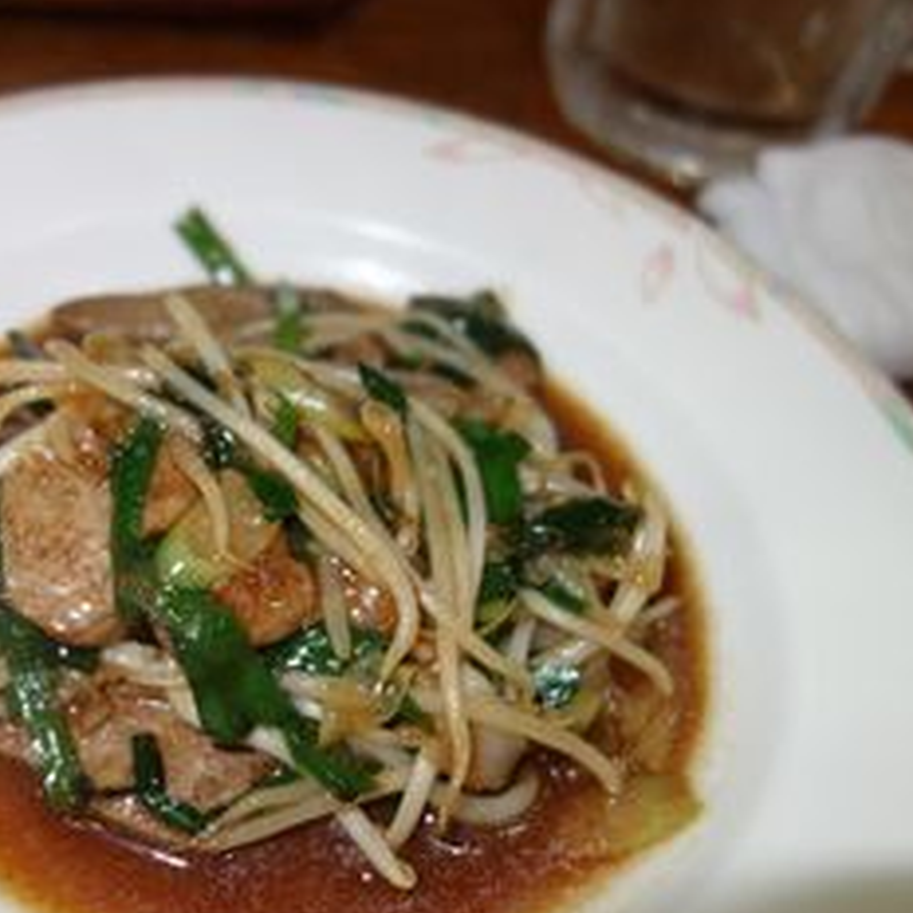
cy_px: 482
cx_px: 264
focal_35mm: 41
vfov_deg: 40.9
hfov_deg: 40.1
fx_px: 1223
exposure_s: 1/30
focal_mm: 10.4
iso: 125
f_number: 1.8
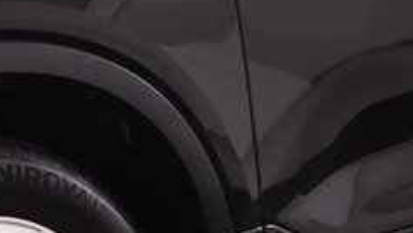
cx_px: 43
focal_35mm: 185
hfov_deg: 11.6
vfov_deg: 6.6
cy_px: 103
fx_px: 2028
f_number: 4
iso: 1600
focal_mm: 22
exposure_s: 1/60
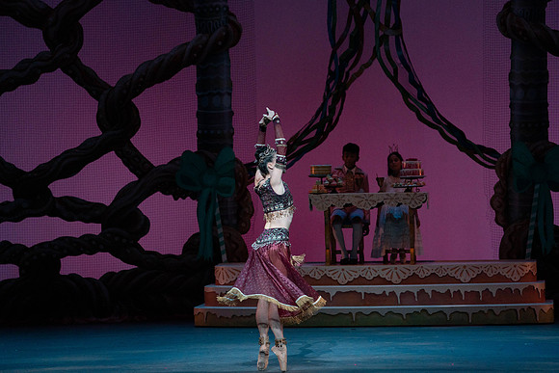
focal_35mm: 200
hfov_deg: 10.3
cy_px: 186
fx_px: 3106
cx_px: 280
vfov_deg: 6.9
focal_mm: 200
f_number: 5.6
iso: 3200
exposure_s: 1/320
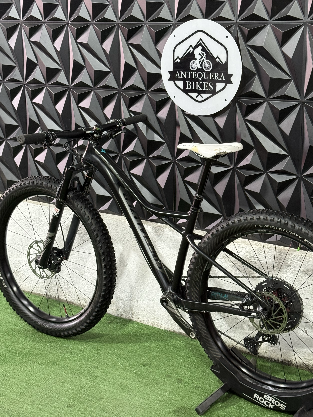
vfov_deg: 33.1
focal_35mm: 58
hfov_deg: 25.2
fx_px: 699
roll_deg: -1.0
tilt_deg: -10.1
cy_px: 166
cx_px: 185
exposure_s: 1/60
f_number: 1.78
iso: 160
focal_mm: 6.76
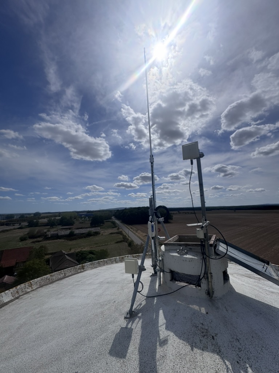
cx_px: 140
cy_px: 186
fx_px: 150
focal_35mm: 14
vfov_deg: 102.1
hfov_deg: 85.7
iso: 32
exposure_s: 1/5650
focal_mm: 2.22
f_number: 2.2
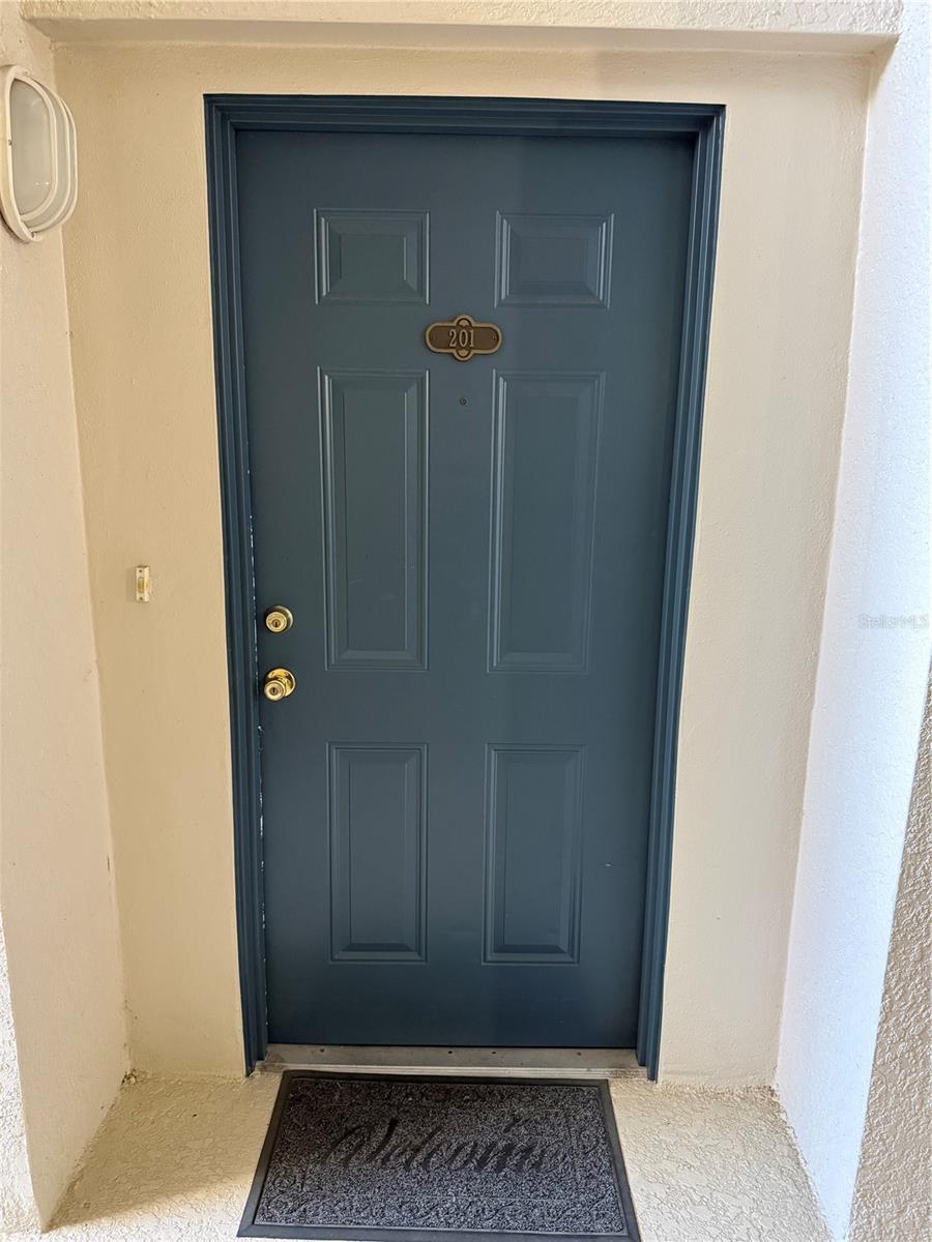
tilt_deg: -11.2
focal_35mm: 24
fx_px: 862
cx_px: 466
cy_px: 621
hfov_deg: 56.8
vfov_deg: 71.6
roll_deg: -1.8
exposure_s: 1/60
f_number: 1.78
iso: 640
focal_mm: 6.76
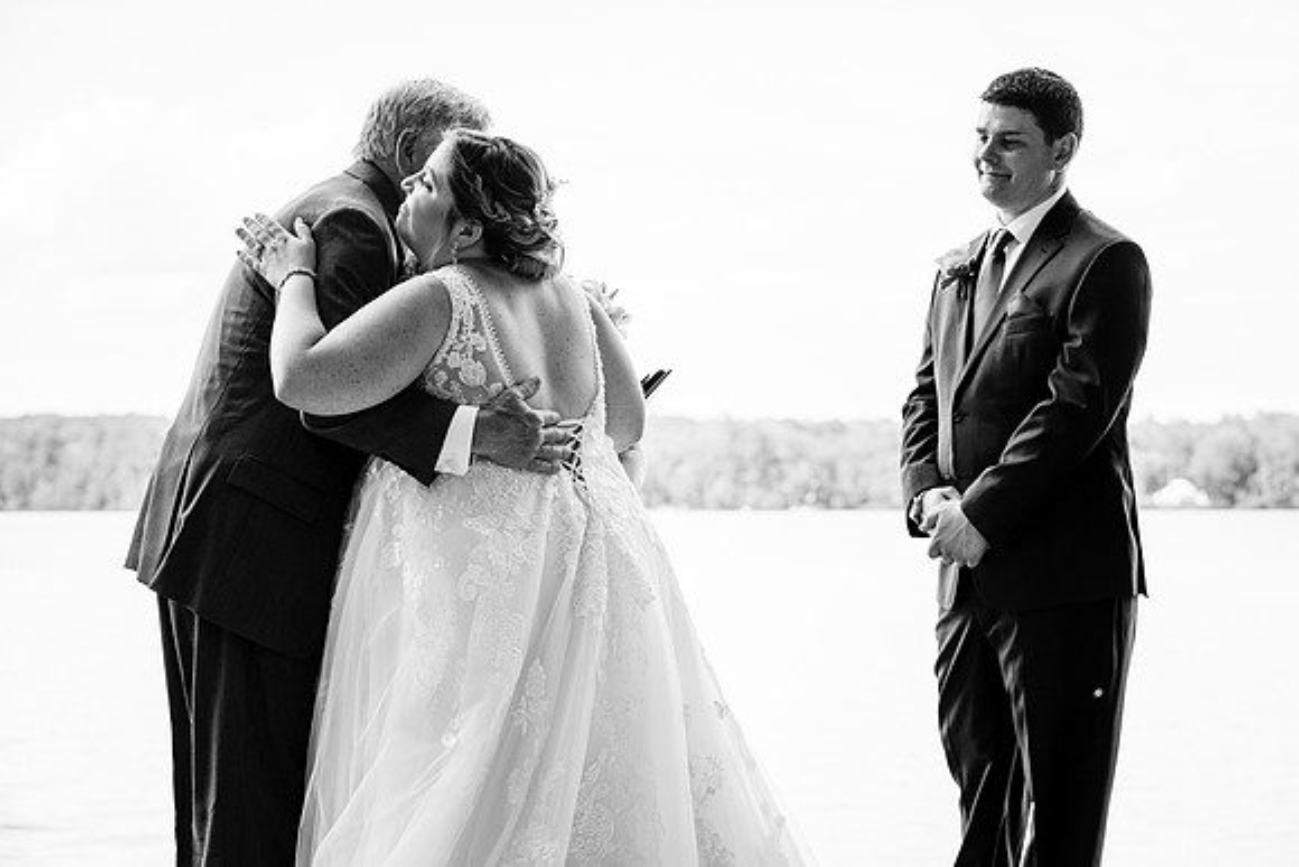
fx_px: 3321
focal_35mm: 92
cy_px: 434
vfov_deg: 14.9
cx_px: 650
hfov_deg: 22.1
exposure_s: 1/200
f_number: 5.6
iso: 100
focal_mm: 90
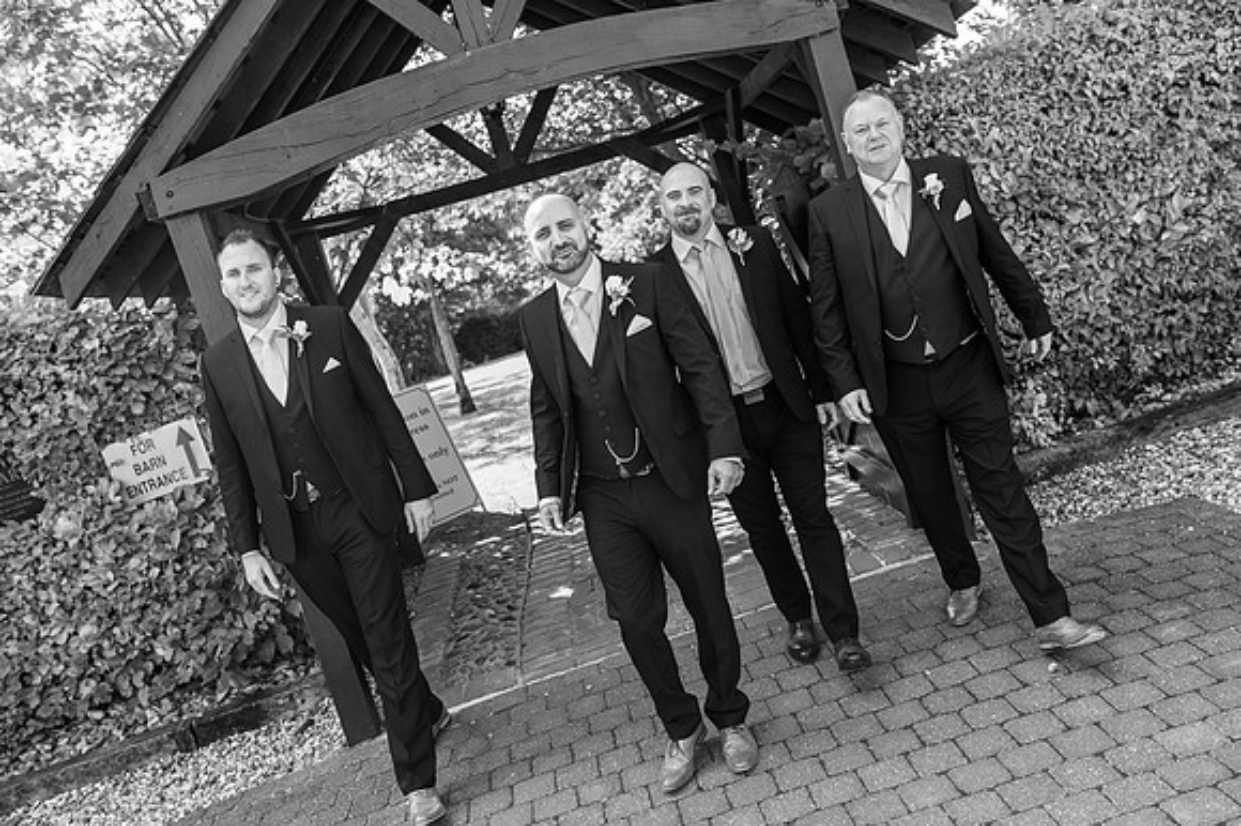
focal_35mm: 35
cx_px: 620
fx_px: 1206
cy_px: 413
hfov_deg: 54.5
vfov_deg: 37.8
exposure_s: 1/250
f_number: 4
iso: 100
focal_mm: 35
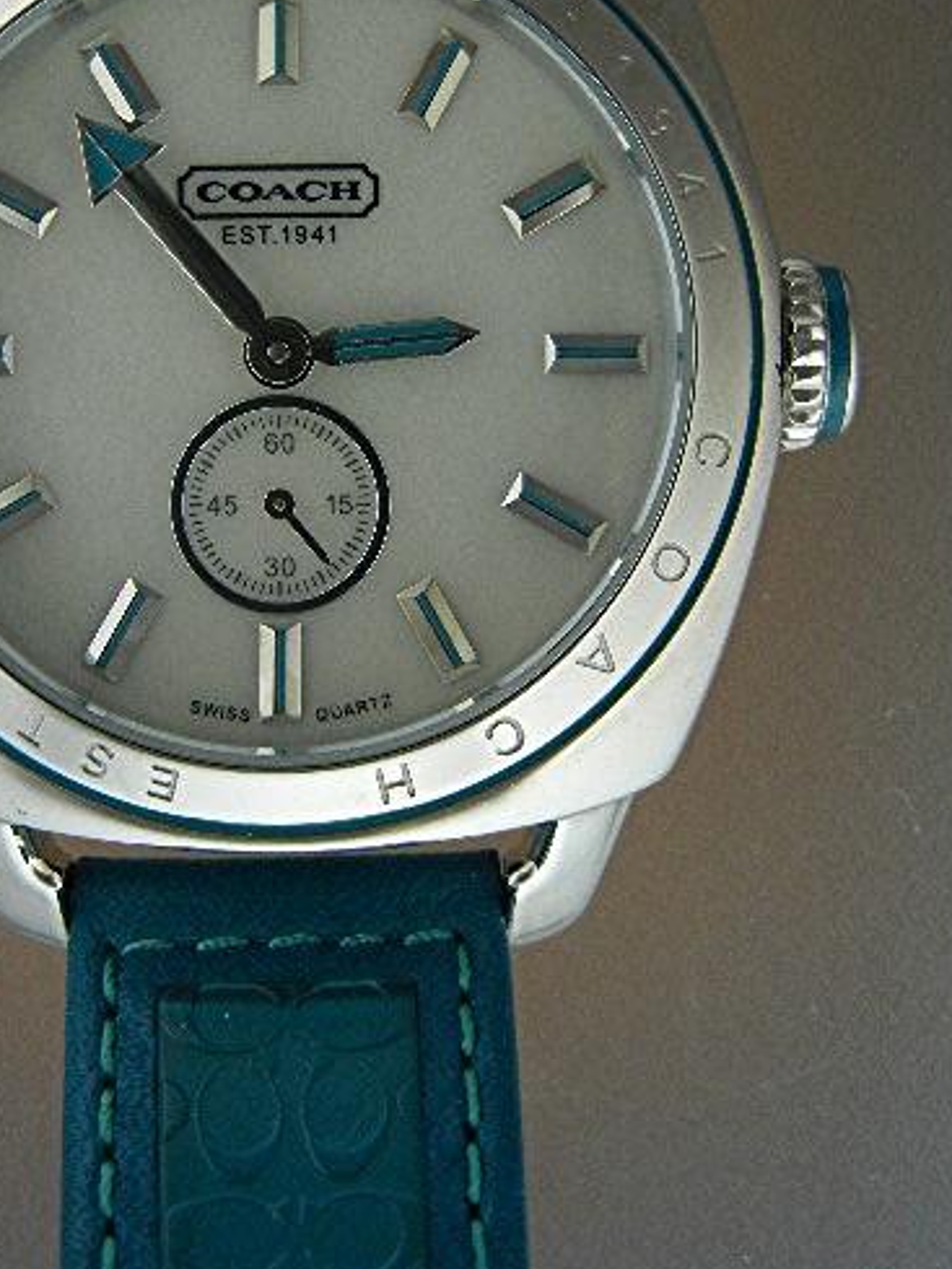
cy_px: 457
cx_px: 355
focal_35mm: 68
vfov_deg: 28.4
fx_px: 2492
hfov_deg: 21.6
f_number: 3.9
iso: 400
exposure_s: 1/33
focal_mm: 9.3
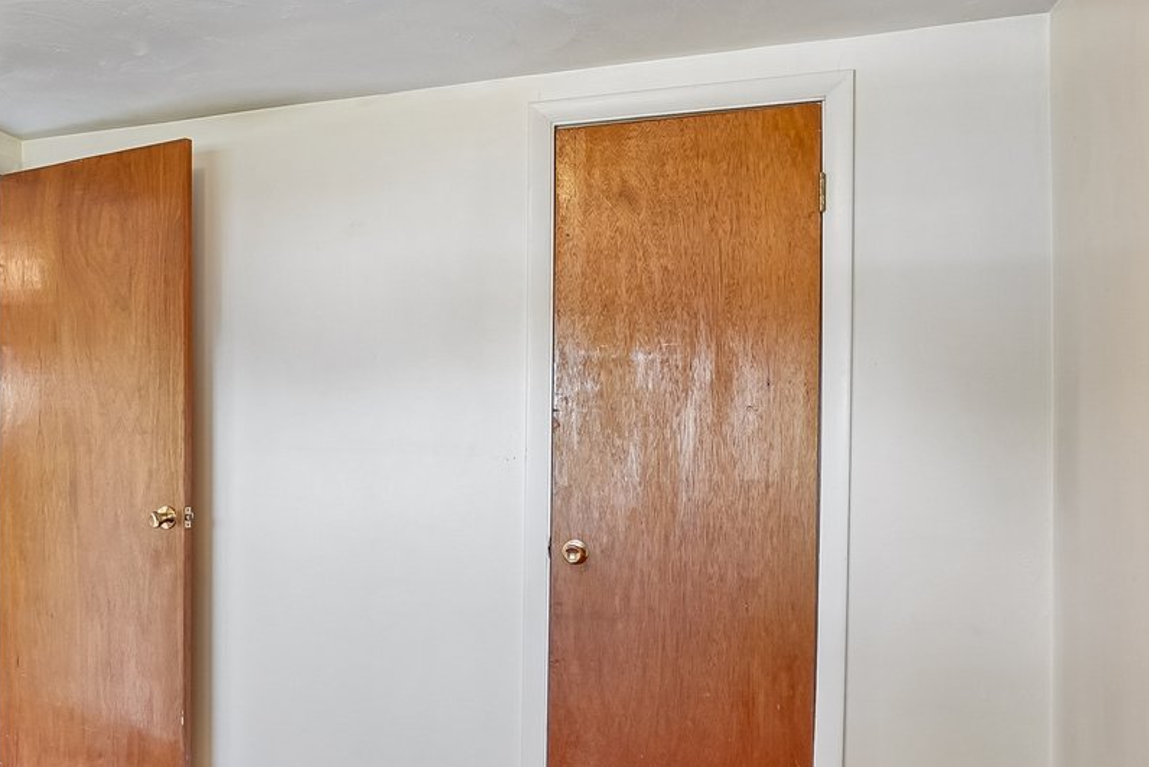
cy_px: 428
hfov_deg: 47.0
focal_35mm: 36
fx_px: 1149
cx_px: 82
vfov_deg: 36.8
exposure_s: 1/4
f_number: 8
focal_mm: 14
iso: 400
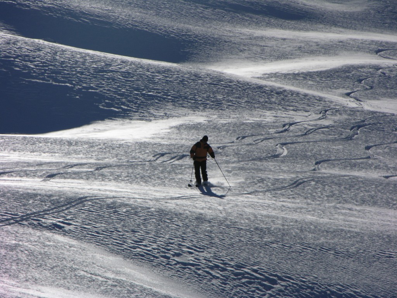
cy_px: 149
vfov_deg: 5.3
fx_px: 3211
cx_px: 198
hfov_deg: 7.1
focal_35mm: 280
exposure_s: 1/725
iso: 50
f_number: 7.4
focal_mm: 71.2
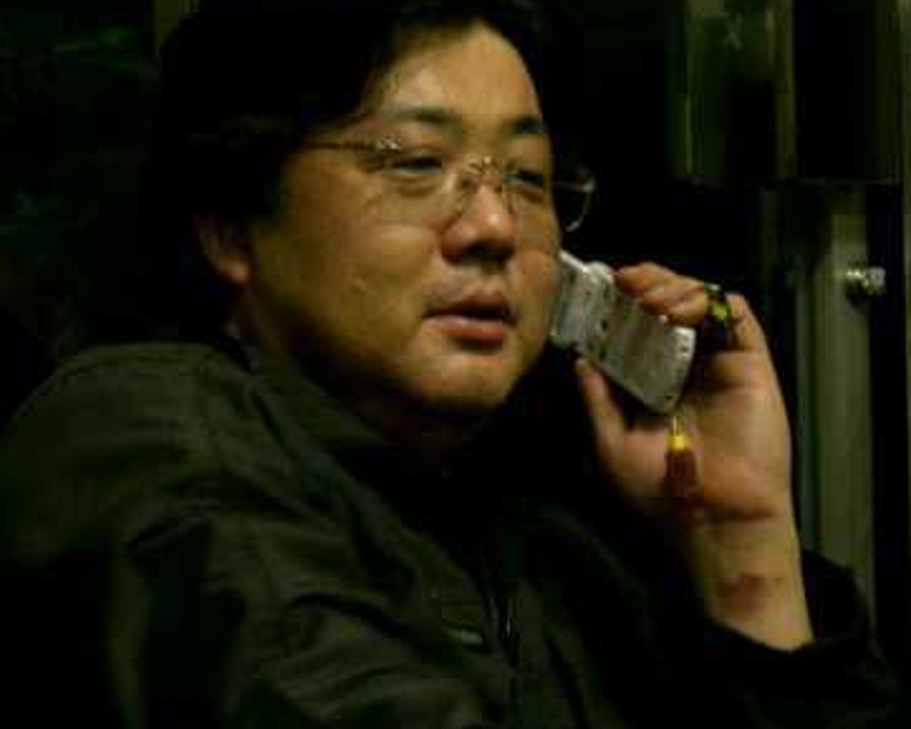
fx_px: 2940
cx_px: 462
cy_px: 305
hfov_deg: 17.6
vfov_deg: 14.1
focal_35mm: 109
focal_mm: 17.2
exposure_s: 1/8
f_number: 4.1
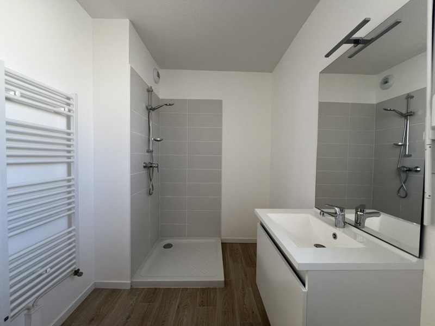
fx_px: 163
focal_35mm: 13
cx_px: 218
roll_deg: -1.0
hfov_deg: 106.2
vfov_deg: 89.9
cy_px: 163
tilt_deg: -1.9
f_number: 1.8
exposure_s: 1/99
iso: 64
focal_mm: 1.57
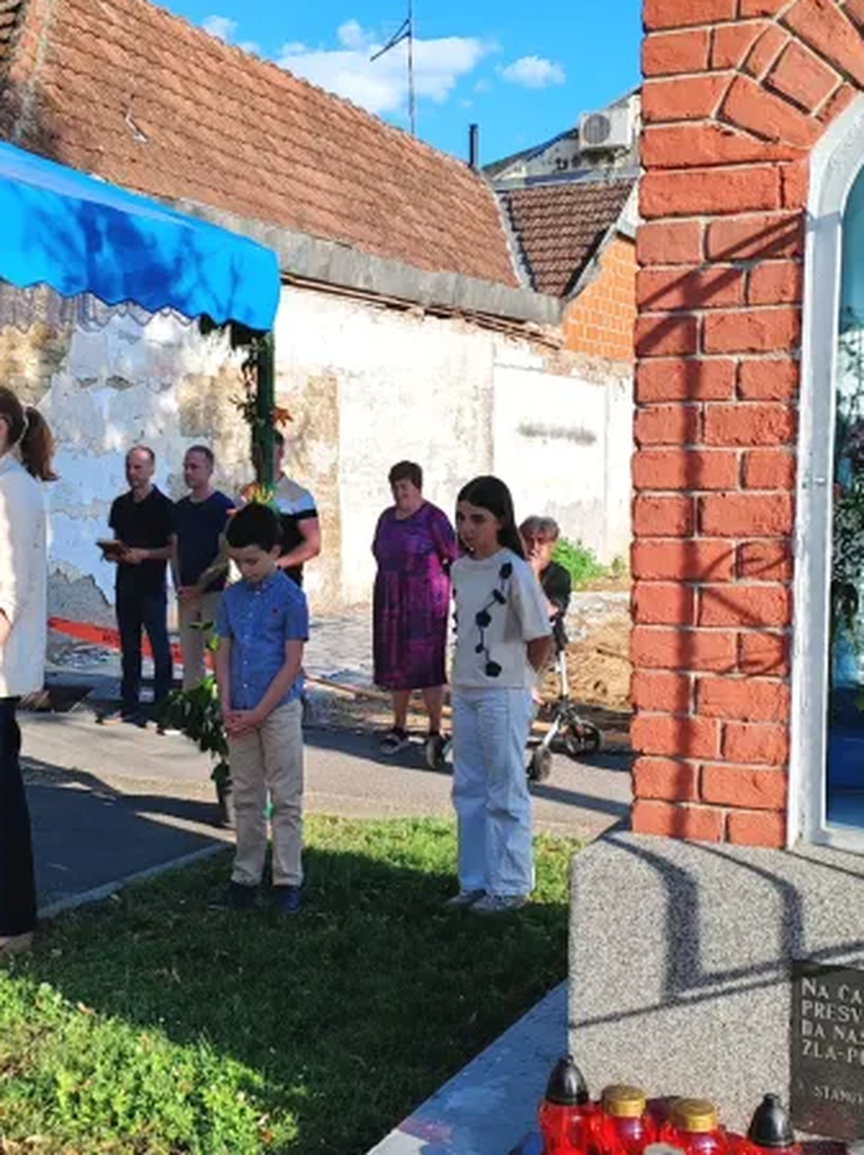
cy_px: 583
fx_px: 1566
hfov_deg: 30.8
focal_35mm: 47
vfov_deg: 40.5
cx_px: 375
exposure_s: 1/470
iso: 50
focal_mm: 6.12
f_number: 1.9
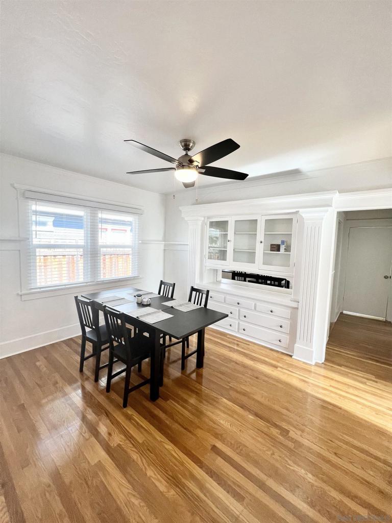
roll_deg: -1.6
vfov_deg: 106.2
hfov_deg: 89.9
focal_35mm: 13
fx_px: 196
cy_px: 262
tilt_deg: -4.0
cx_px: 196
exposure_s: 1/120
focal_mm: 1.57
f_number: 1.8
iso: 80
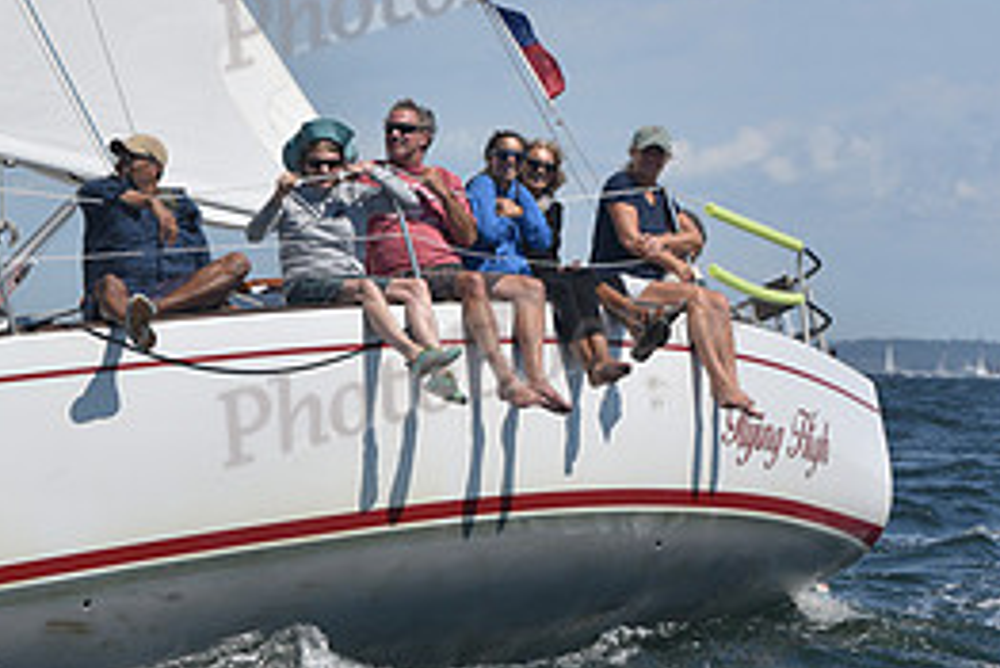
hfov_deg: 9.3
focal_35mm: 221
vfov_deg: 6.2
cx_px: 23
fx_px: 6142
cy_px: 223
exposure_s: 1/1000
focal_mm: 100
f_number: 7.1
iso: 250
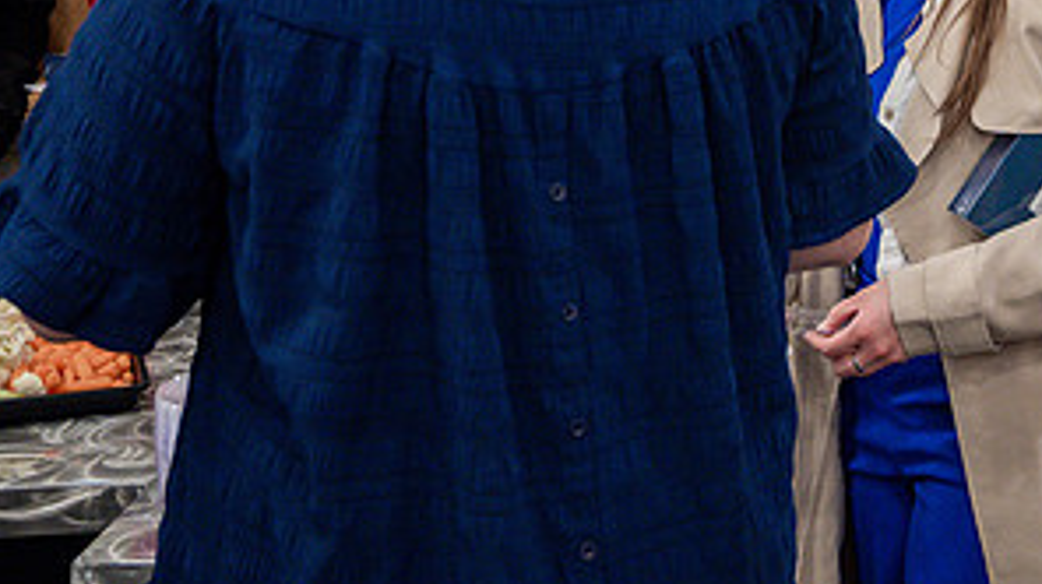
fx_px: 2126
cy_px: -100
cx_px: 905
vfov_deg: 15.2
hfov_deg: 26.7
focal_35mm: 77
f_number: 4
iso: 2000
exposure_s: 1/200
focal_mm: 33
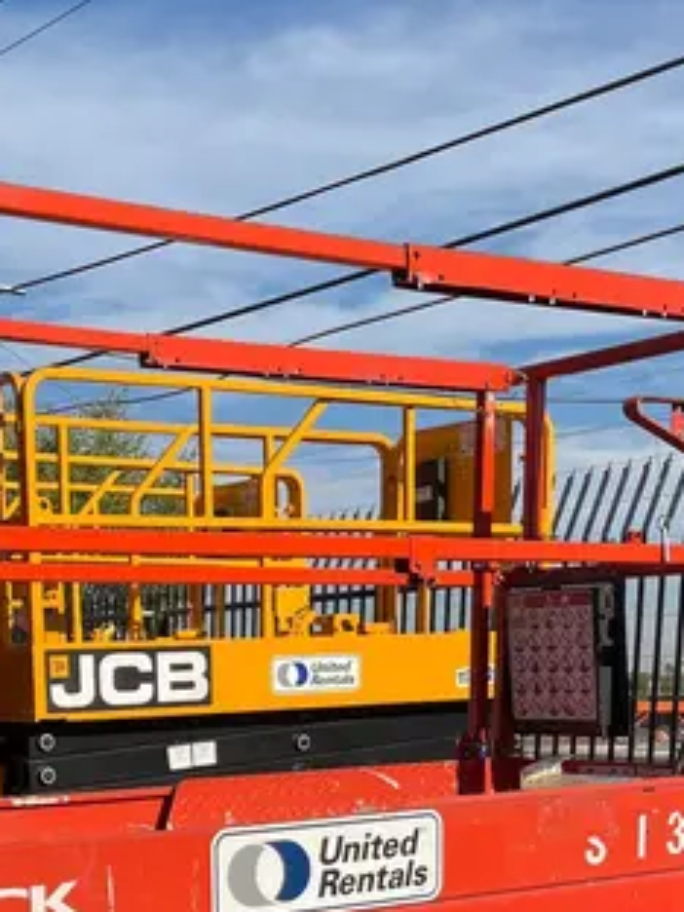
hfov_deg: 23.7
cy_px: 954
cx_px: 149
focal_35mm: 61
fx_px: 1607
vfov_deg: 29.2
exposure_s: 1/4854
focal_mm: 5.1
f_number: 1.6
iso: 50
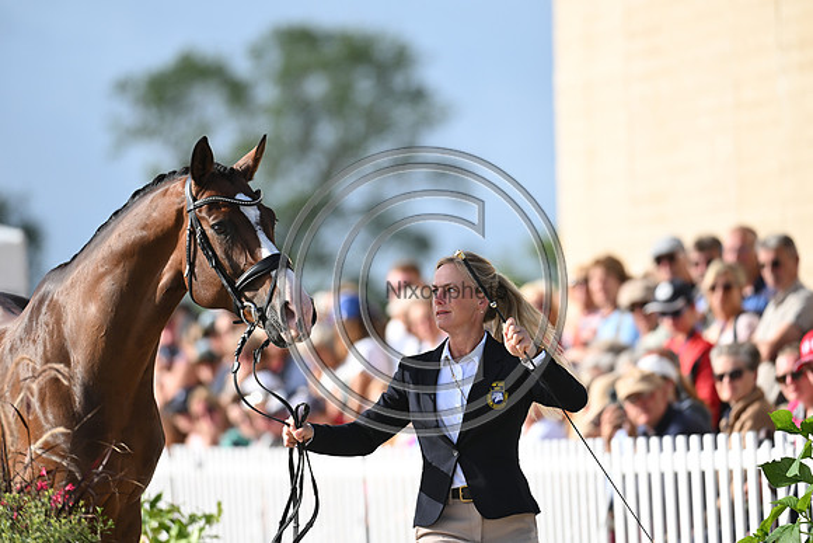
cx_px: 406
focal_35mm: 350
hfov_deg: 5.9
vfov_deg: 3.9
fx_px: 7906
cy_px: 272
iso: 400
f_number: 5
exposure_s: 1/1600
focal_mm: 350
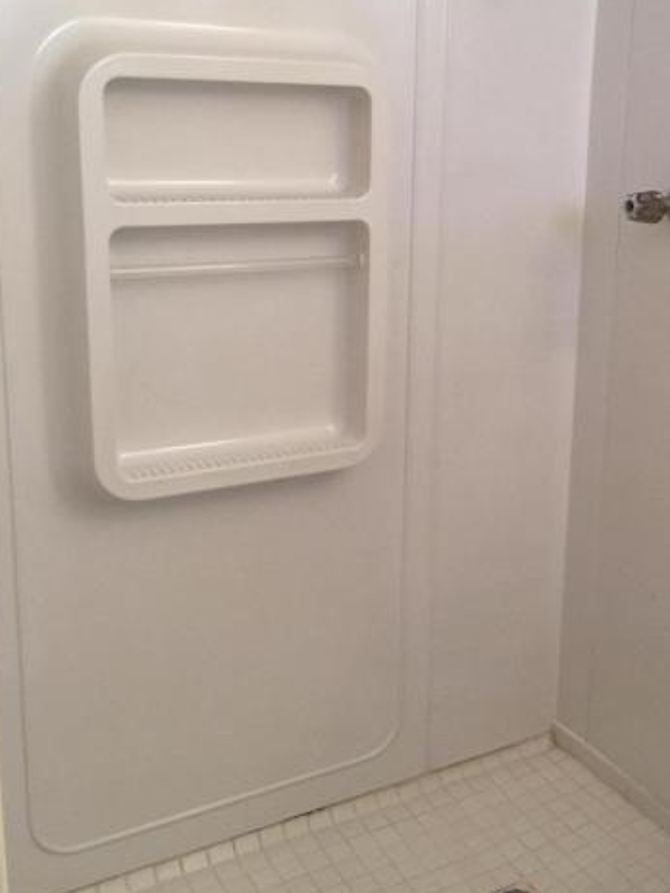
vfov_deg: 39.6
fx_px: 1239
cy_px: 408
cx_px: 541
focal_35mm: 48
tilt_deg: -12.4
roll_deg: -3.3
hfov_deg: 29.5
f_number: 2.2
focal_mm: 4.15
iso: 40
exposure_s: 1/30
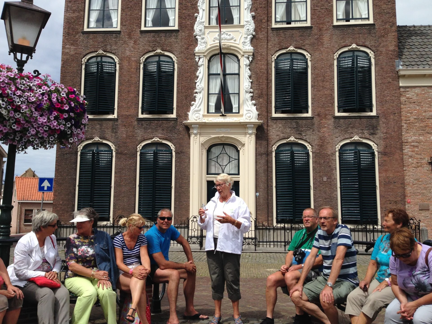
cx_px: 216
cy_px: 162
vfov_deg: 42.9
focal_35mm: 33
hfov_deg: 55.4
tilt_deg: +7.0
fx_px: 412
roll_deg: -0.1
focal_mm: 4.12
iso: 50
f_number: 2.4
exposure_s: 1/2358
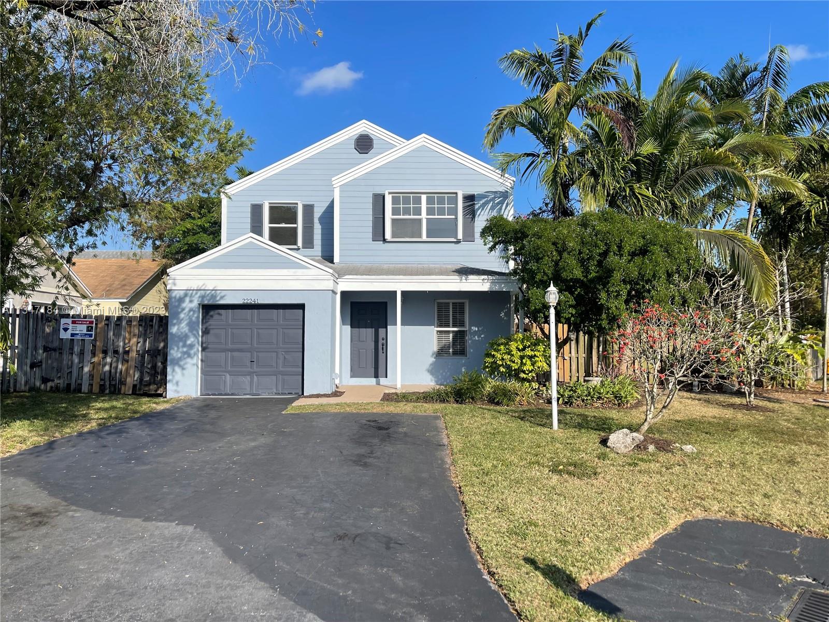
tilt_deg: +2.6
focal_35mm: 26
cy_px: 311
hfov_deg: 67.3
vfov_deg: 53.1
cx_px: 414
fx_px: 623
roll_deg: -0.1
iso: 32
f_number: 1.6
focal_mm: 5.1
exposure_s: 1/3922
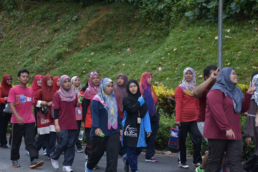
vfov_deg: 13.1
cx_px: 129
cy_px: 86
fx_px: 753
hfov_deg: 19.4
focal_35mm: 105
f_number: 2.8
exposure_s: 1/320
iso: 160
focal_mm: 70
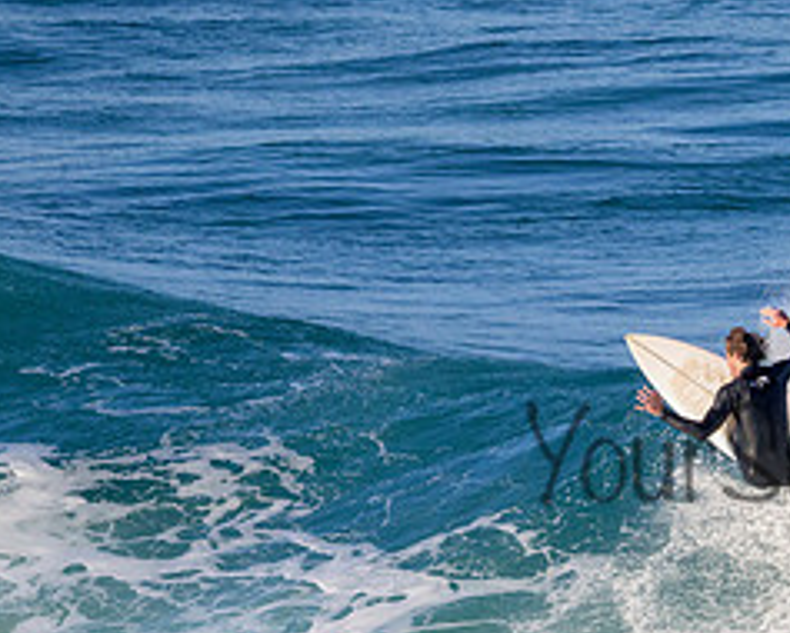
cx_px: 870
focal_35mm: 987
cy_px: 425
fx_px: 23096
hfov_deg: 2.0
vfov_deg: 1.6
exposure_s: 1/2000
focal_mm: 430
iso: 2200
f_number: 11
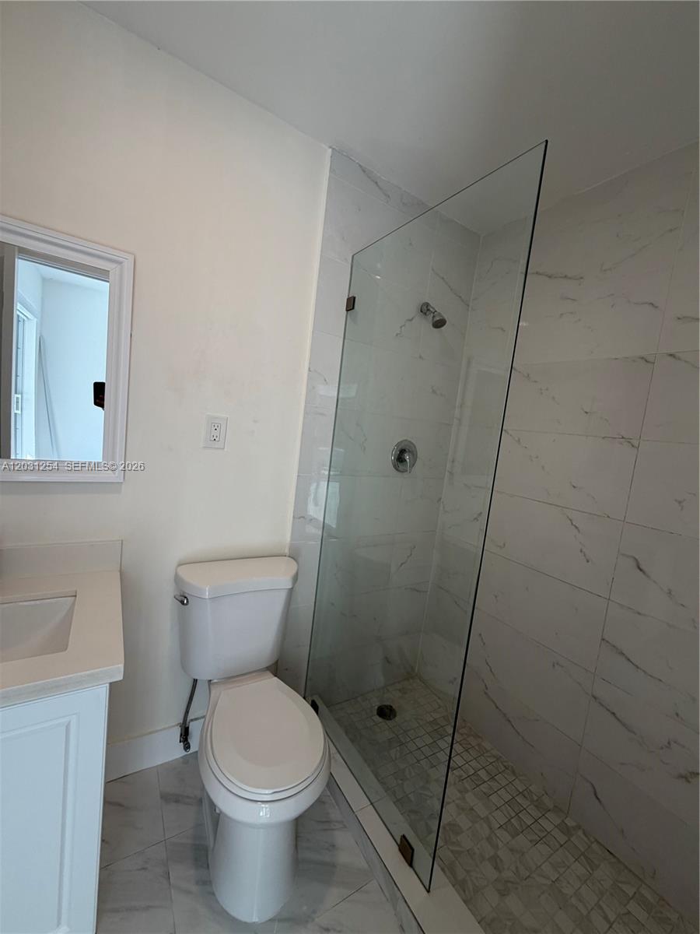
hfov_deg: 85.7
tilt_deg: -6.4
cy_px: 467
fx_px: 377
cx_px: 350
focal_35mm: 14
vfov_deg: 102.1
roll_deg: -6.9
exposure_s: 1/120
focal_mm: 2.22
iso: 80
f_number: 2.2
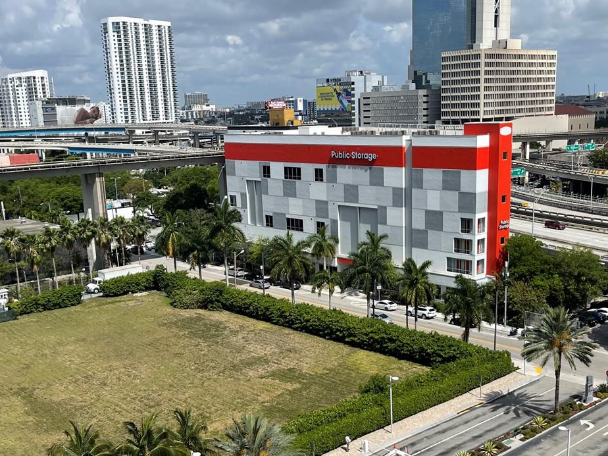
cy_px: 299
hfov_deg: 42.1
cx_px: 325
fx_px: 790
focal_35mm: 45
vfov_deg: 32.0
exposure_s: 1/5917
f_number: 1.6
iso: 32
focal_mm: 5.1
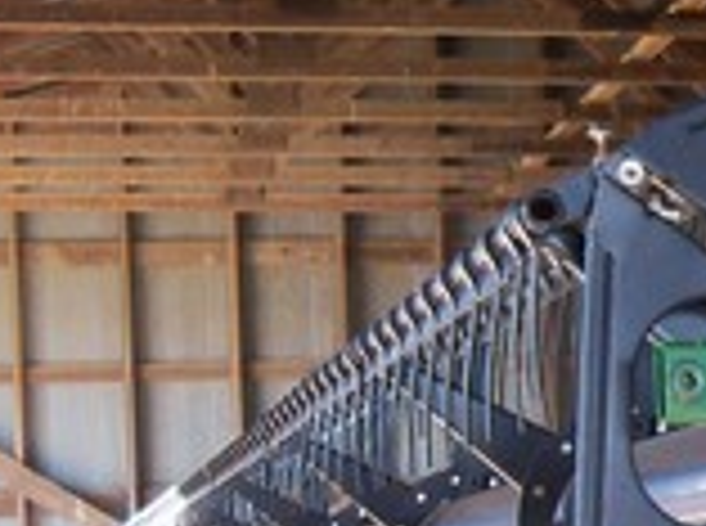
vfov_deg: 11.9
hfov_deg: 15.3
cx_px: 1012
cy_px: 656
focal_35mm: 121
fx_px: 2462
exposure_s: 1/40
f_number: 3.5
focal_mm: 6.2
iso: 200
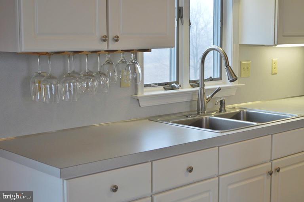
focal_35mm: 60
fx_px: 506
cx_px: 152
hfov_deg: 33.4
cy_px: 101
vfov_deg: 22.6
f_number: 5.3
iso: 400
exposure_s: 1/25
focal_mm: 40
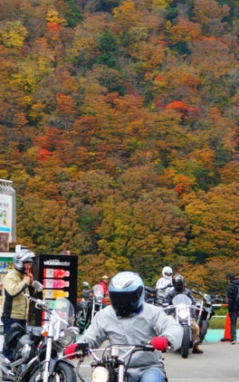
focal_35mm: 54
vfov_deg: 37.5
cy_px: 210
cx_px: 49
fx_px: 562
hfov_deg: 23.6
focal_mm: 28
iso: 500
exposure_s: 1/500
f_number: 4
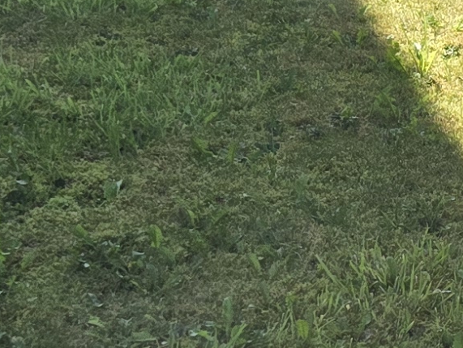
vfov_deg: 9.2
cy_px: 319
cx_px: 478
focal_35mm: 161
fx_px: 2155
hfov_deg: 12.1
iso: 80
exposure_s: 1/1859
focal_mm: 5.4
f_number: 1.8
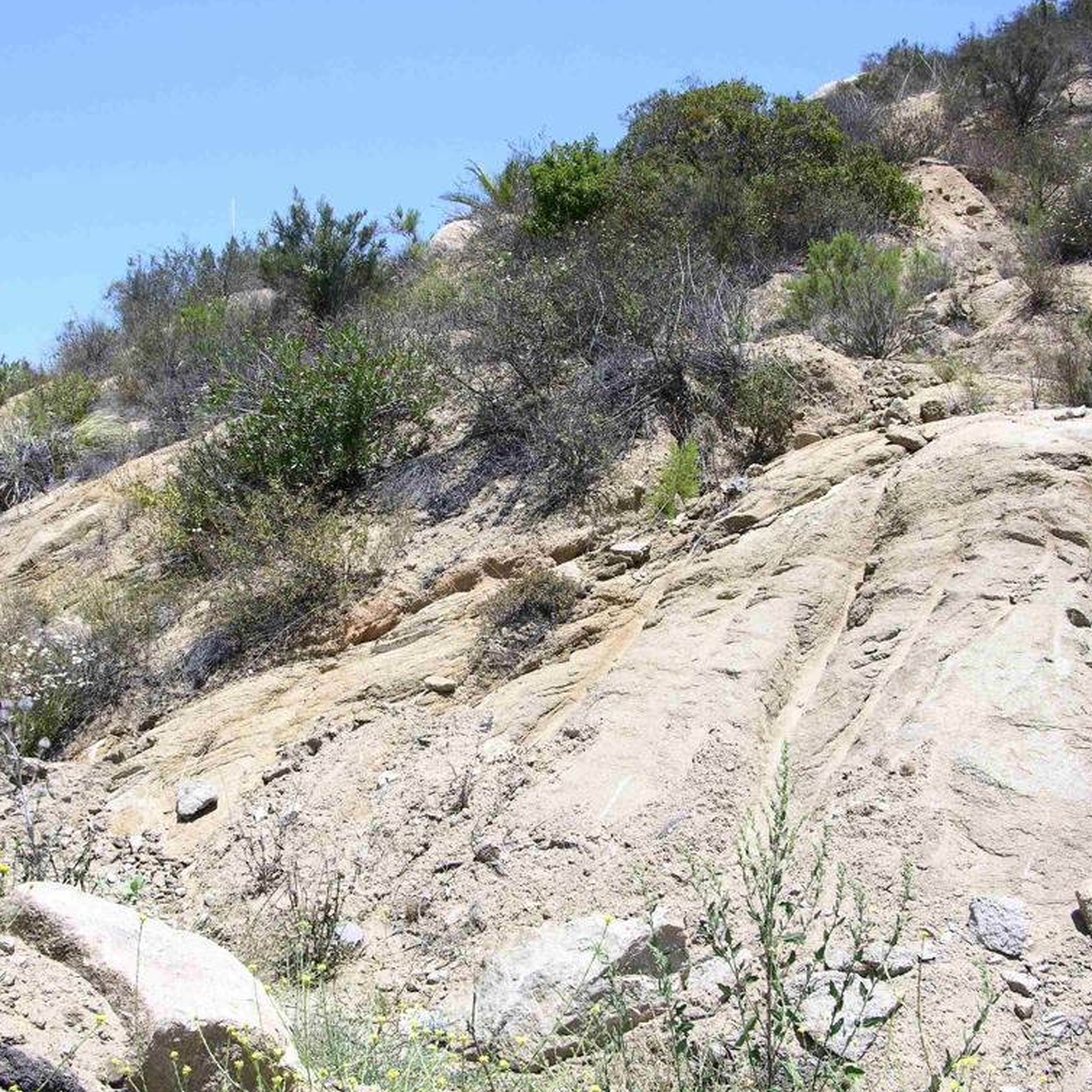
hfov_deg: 39.9
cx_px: 461
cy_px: 555
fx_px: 1499
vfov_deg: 40.0
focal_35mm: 42
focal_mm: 8.9
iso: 50
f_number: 8
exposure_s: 1/127
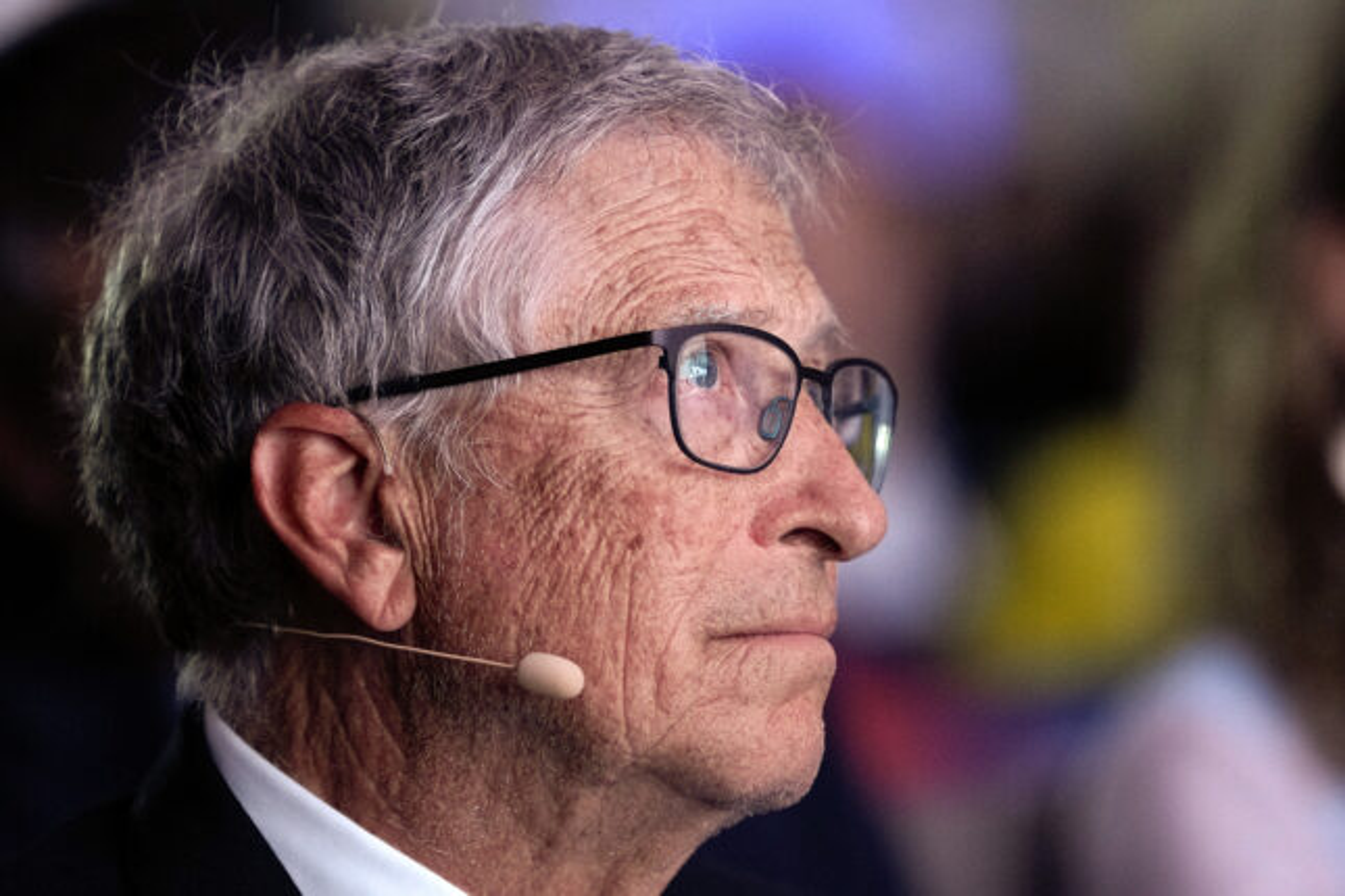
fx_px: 11207
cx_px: 672
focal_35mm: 300
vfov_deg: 4.6
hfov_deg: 6.9
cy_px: 448
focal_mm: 200
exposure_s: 1/320
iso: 2500
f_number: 2.8
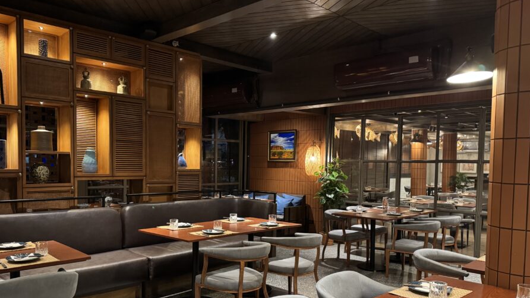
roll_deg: +0.1
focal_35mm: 30
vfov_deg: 38.7
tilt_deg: -2.6
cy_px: 185
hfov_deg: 64.0
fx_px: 422
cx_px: 228
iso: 640
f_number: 1.78
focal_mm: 6.76
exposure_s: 1/33
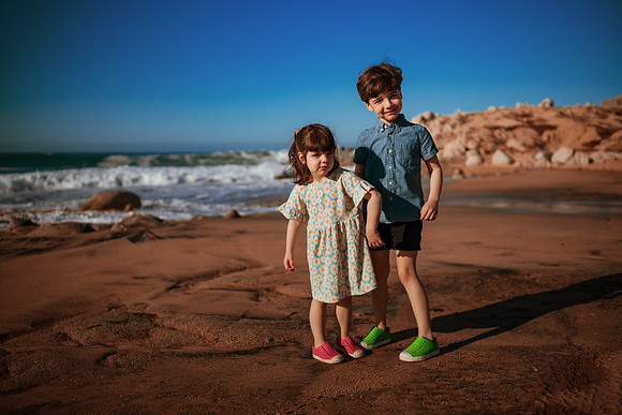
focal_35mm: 35
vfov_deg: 37.9
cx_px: 311
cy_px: 208
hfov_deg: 54.4
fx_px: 605
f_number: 2
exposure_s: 1/8000
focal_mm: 35
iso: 50
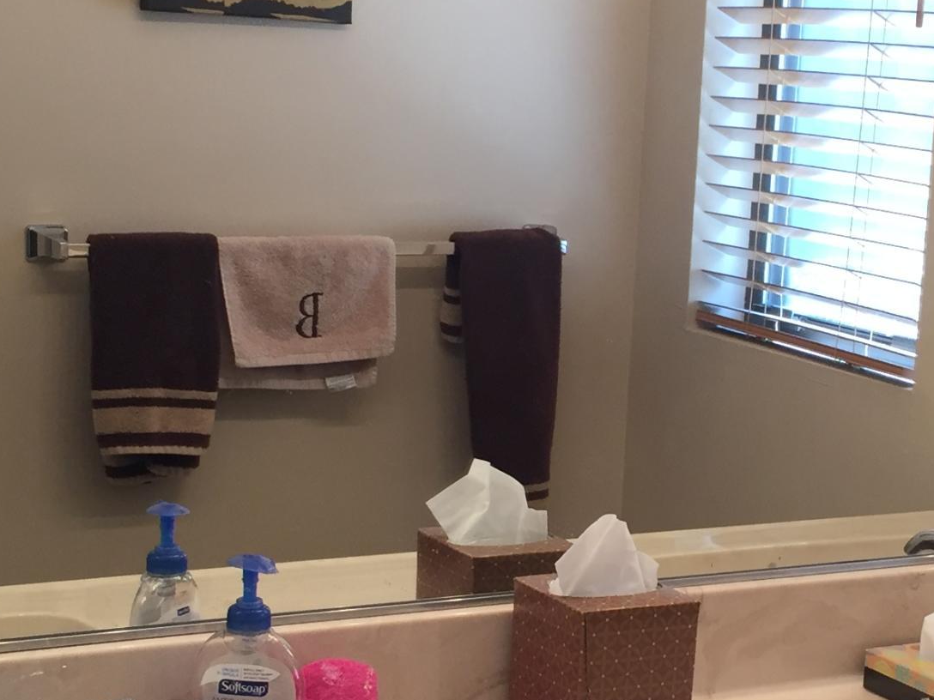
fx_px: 2159
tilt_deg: -8.3
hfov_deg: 24.3
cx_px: 644
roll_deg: -4.7
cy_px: 422
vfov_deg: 18.4
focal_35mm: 80
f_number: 2.2
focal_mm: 4.15
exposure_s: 1/33
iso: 32
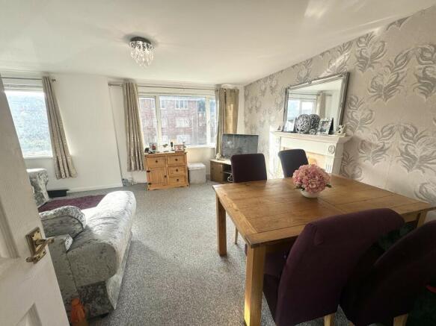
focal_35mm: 14
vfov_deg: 85.7
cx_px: 218
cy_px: 163
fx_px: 176
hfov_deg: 102.1
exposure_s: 1/224
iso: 40
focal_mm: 2.22
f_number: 2.2
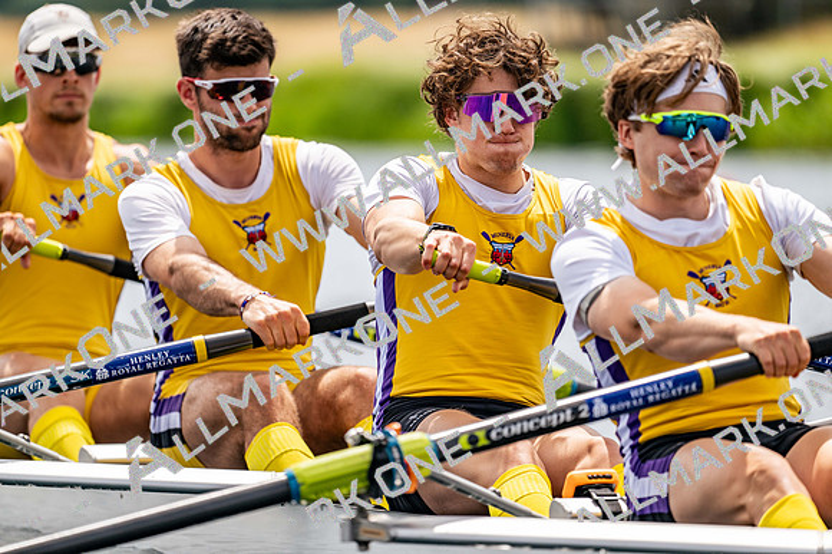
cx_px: 416
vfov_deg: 3.4
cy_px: 277
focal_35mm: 400
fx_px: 9241
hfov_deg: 5.2
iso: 250
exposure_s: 1/2500
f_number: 4.5
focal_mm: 400
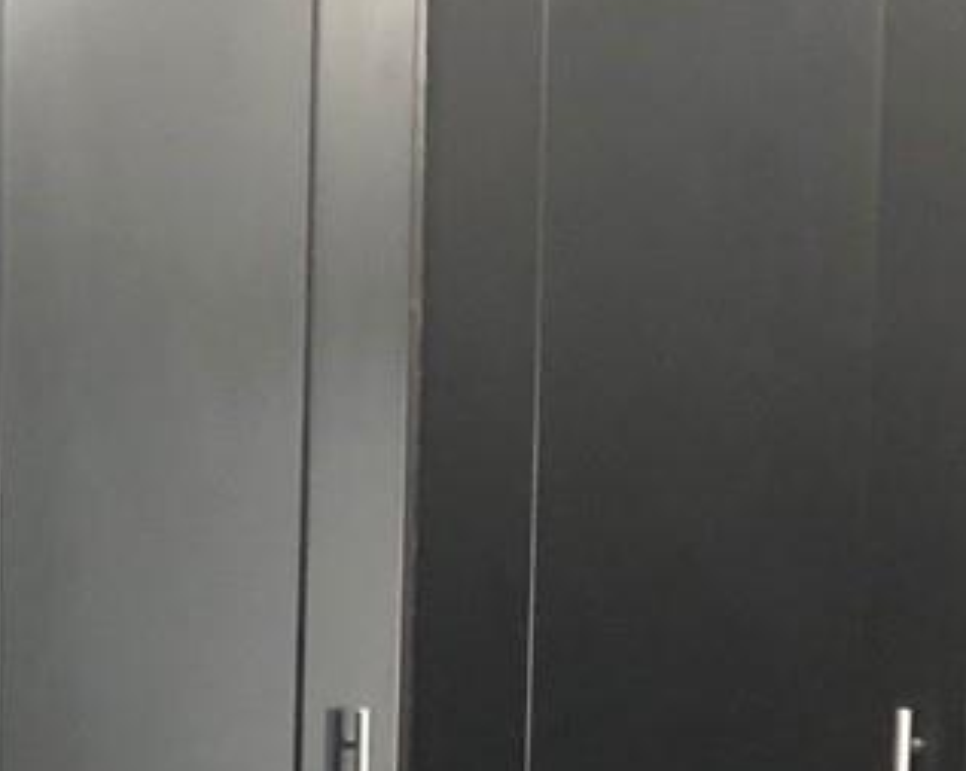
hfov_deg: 13.4
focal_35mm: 138
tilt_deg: -9.3
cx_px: -323
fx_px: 3942
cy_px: 1274
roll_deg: +1.5
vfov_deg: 10.6
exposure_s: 1/15
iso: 100
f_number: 1.8
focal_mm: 3.99
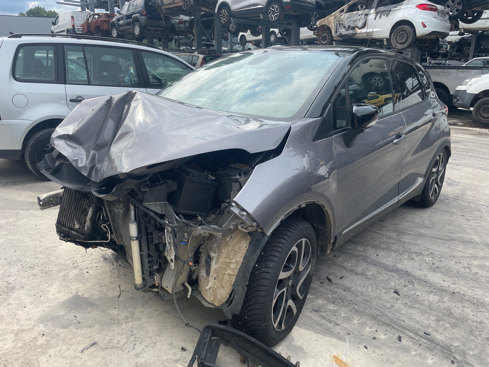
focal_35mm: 26
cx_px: 244
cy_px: 184
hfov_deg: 67.3
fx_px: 367
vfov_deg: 53.1
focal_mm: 4.2
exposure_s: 1/1667
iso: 32
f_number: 1.6
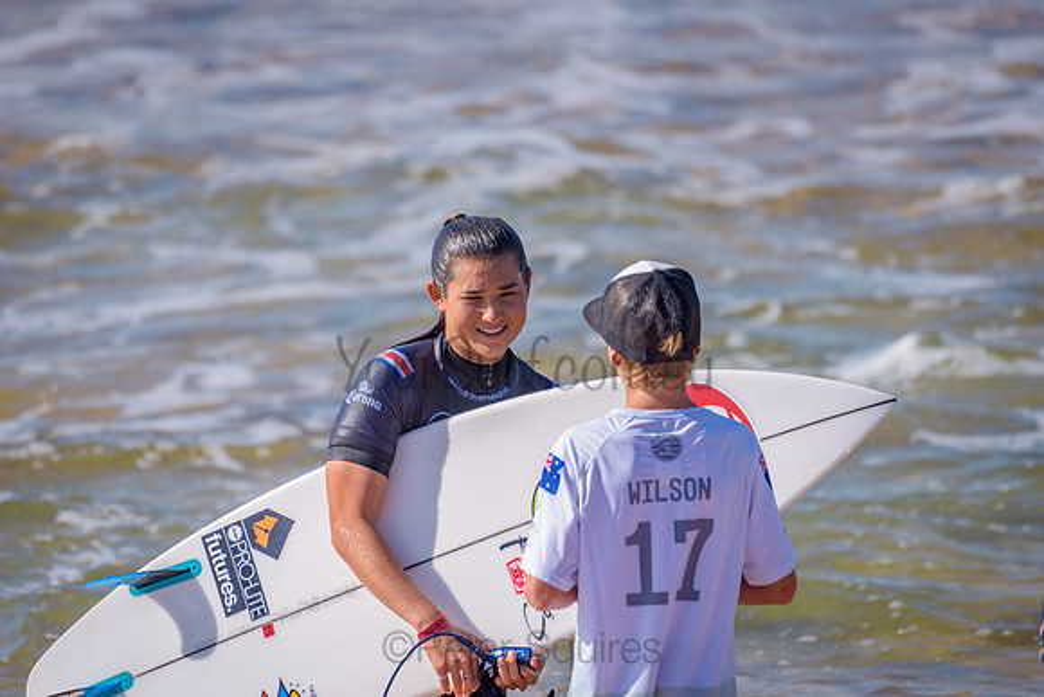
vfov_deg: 2.7
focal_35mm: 505
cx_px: 522
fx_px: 14653
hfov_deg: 4.1
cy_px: 348
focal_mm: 500
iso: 110
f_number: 5.6
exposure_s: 1/2000
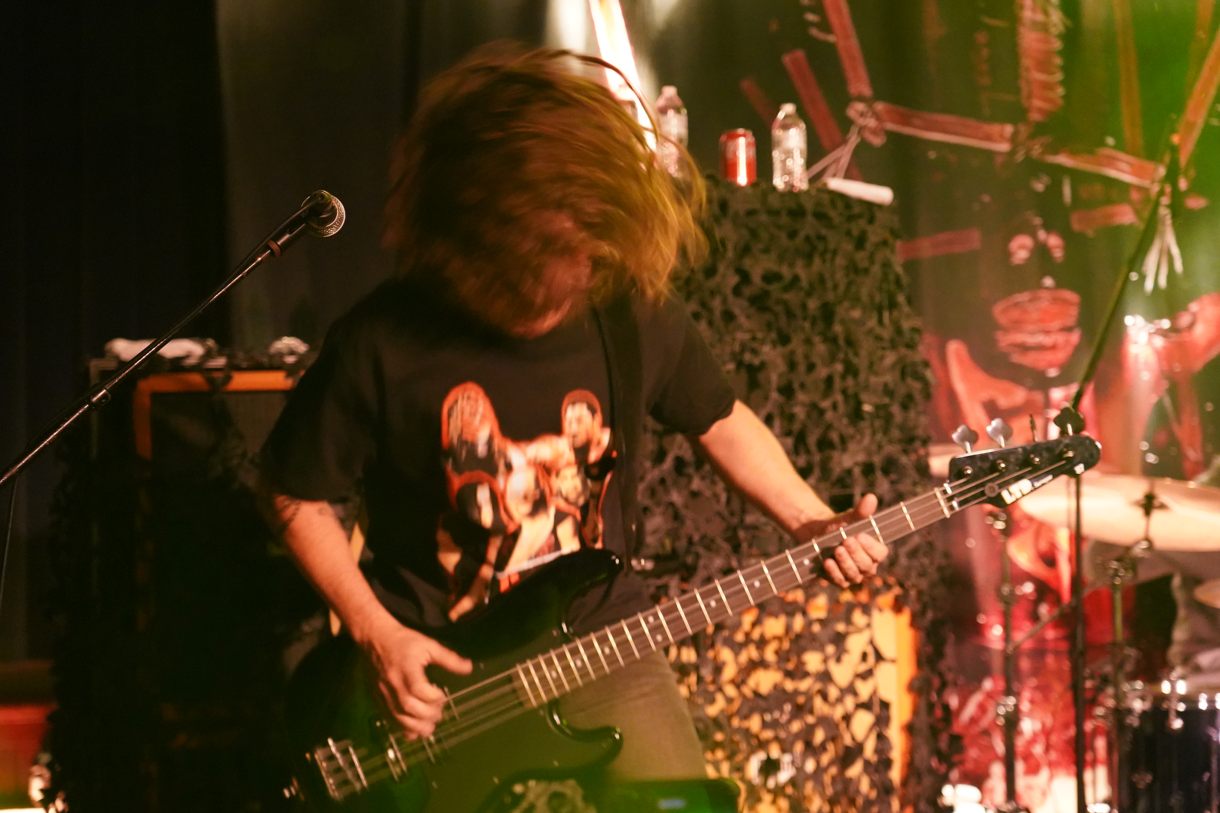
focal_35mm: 65
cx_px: 610
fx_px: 2203
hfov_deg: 31.0
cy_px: 406
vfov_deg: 20.9
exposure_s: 1/50
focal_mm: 65
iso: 12800
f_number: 4
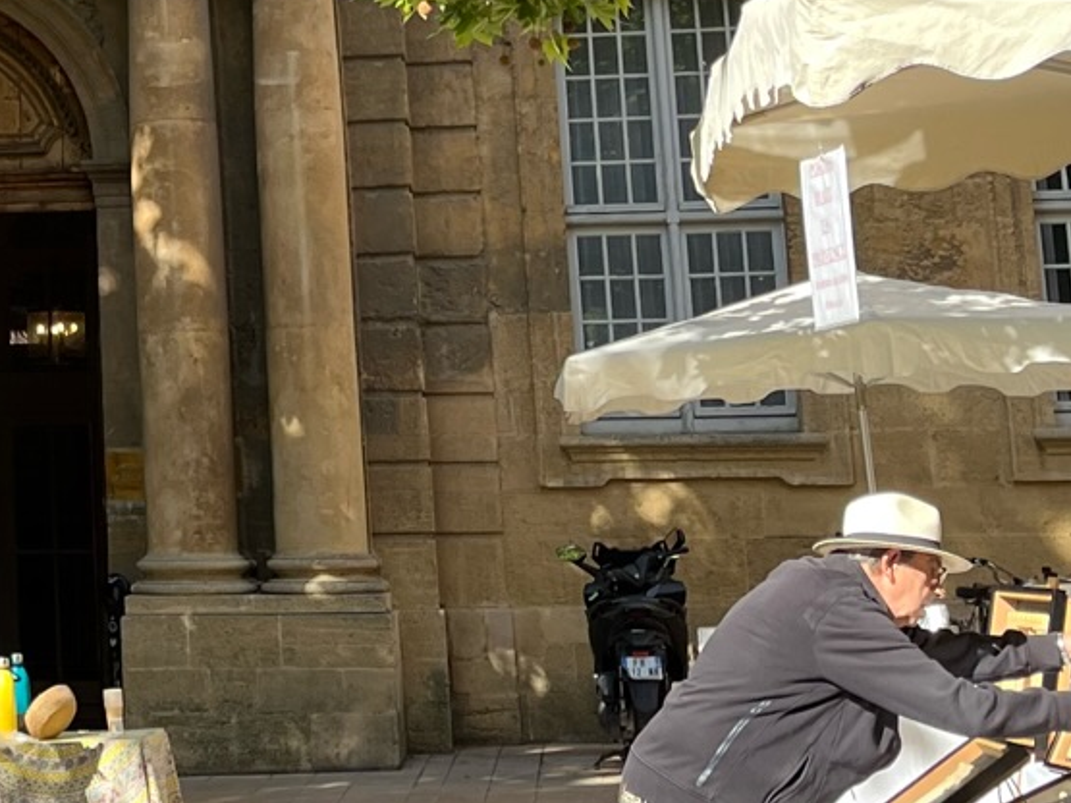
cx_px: -192
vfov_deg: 15.0
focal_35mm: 96
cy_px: -91
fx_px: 2970
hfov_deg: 19.3
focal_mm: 5.1
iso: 50
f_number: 1.6
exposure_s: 1/672
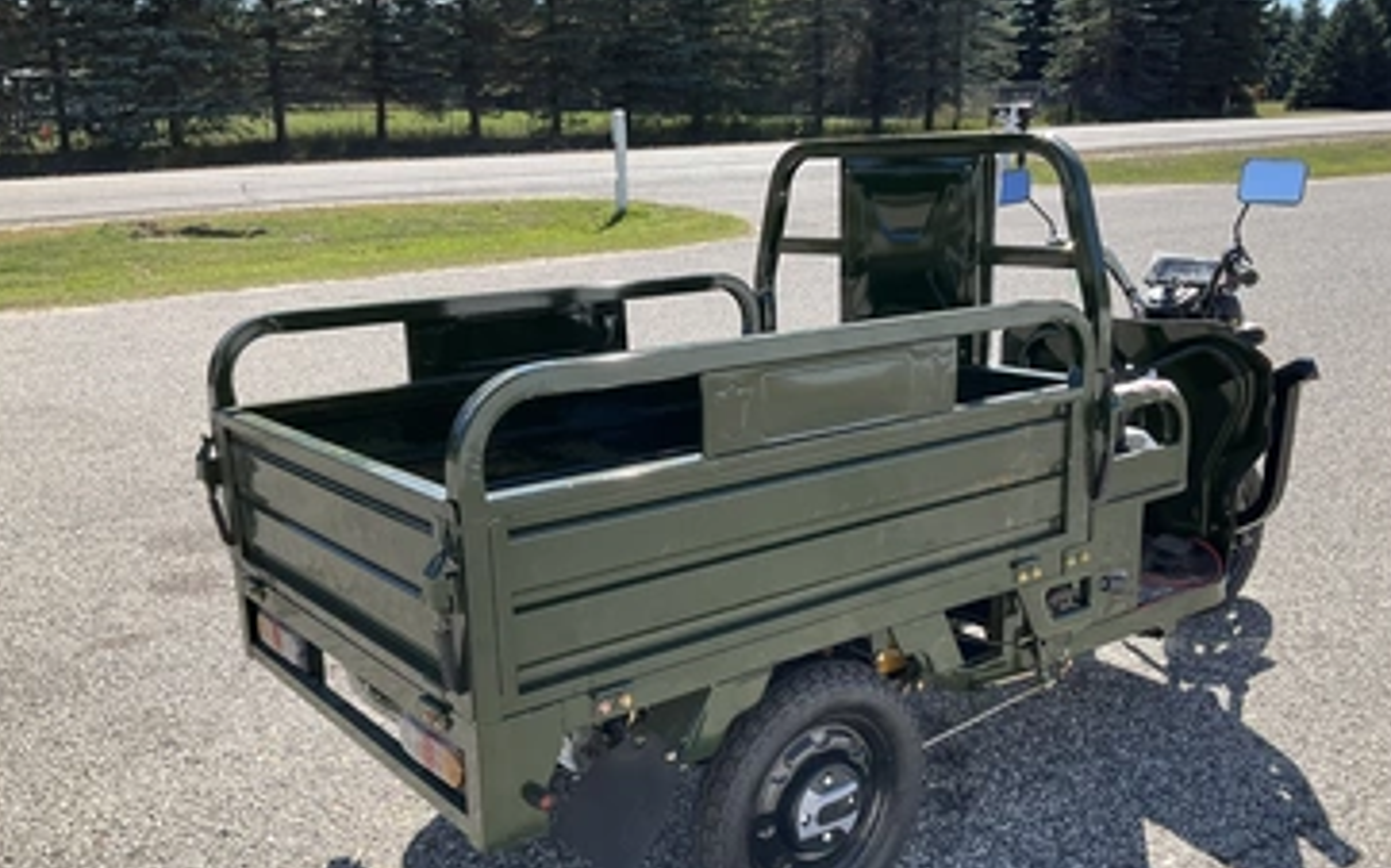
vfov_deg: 37.1
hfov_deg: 56.7
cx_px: 711
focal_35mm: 34
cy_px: 511
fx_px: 1289
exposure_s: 1/842
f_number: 1.8
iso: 25
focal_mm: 3
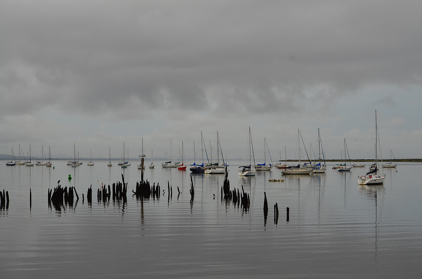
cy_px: 140
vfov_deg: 16.5
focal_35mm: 82
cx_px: 211
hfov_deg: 24.7
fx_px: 965
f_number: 8
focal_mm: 55
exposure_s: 1/125
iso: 100
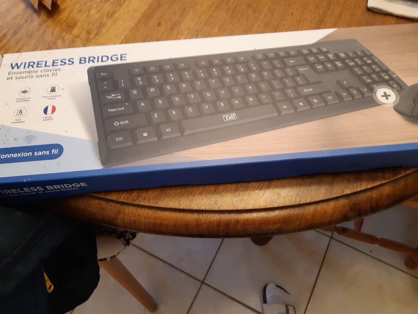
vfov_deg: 53.1
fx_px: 314
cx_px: 209
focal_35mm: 26
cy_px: 157
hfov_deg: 67.3
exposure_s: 1/25
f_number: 1.7
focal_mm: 3.92
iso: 320
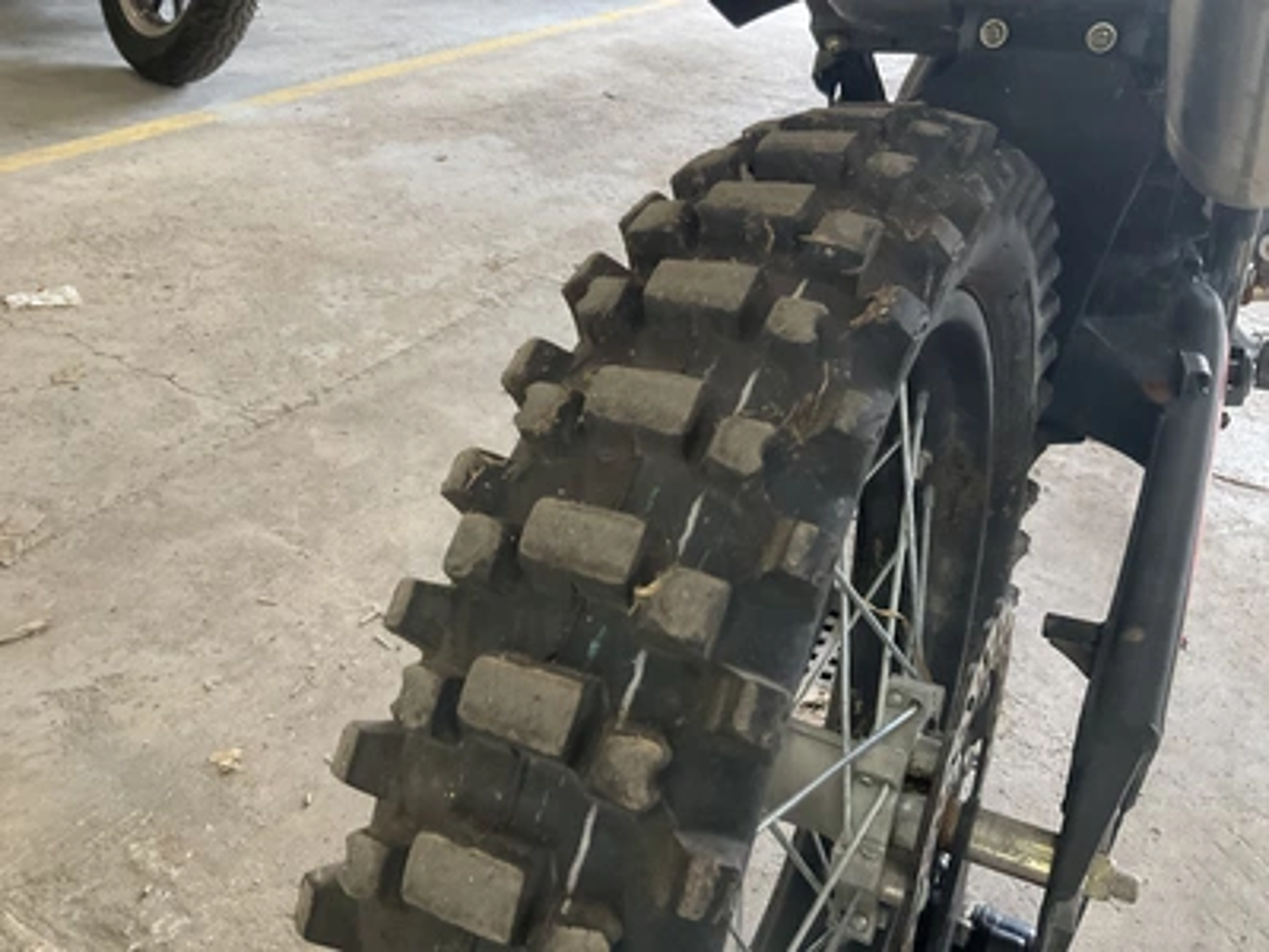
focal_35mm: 29
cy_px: 476
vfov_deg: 48.2
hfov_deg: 61.7
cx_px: 634
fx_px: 1063
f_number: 1.8
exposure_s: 1/60
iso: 200
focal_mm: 3
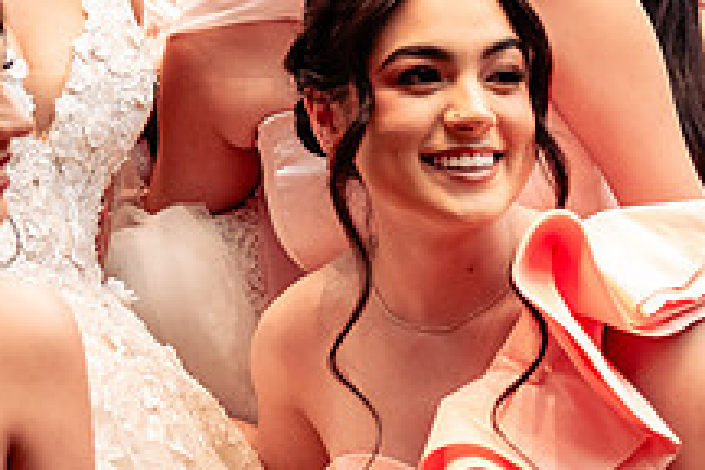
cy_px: -21
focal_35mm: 158
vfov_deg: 8.6
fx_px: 3094
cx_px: -42
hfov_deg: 12.8
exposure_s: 1/250
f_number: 3.5
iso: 1250
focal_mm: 58
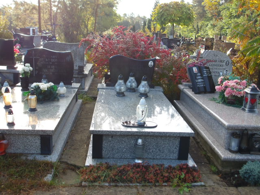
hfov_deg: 54.0
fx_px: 255
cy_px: 98
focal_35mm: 34
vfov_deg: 41.8
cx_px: 130
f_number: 3.3
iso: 100
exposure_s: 1/157
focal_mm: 6.1
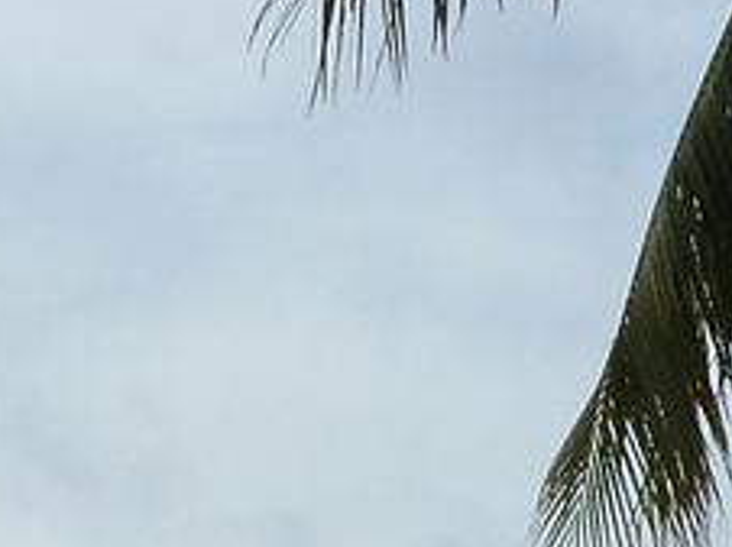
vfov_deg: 4.5
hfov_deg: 6.4
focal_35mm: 312
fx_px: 6591
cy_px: 1848
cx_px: 421
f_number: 5.6
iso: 125
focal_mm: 7.3
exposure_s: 1/500
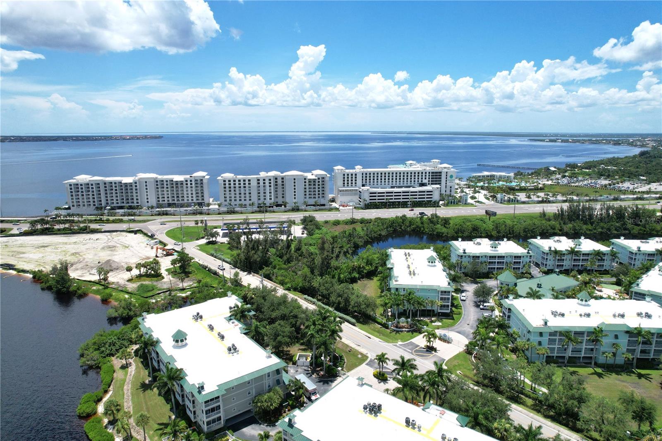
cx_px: 331
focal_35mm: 22
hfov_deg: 78.6
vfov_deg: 57.2
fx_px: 404
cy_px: 220
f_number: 2.8
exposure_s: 1/4000
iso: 140
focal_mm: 8.38
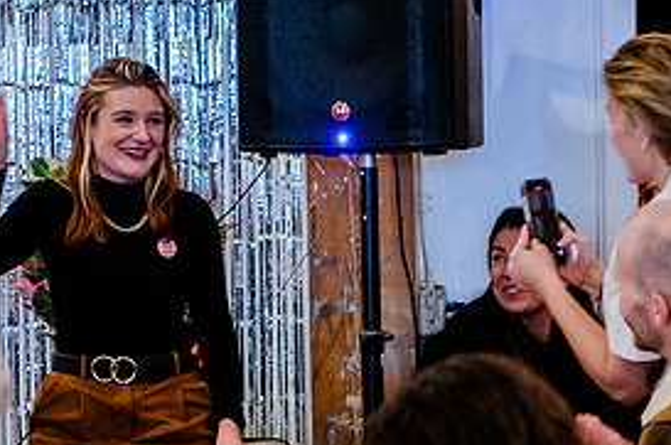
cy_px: 265
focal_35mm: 204
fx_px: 3796
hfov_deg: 10.1
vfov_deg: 6.7
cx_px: 307
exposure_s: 1/100
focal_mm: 70
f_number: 2.8
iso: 6400
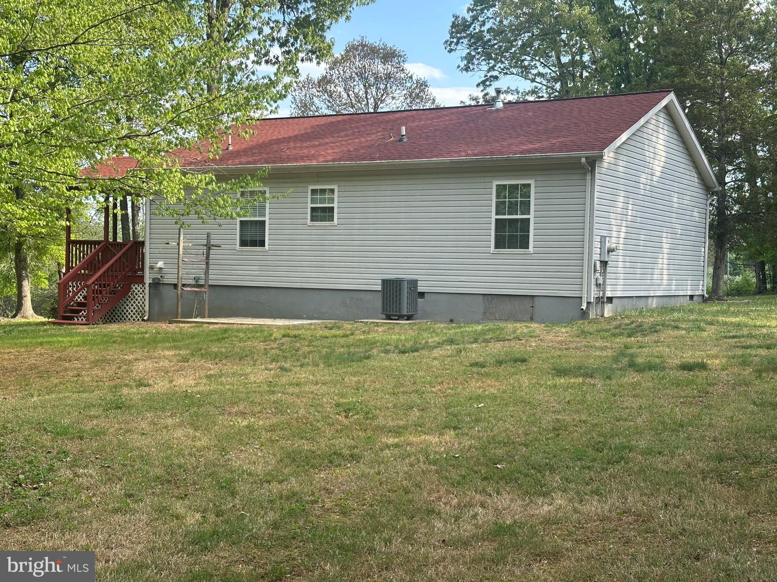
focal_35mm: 48
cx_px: 388
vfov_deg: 30.3
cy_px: 291
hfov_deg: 39.7
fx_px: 1077
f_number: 1.78
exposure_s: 1/785
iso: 64
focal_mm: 6.86
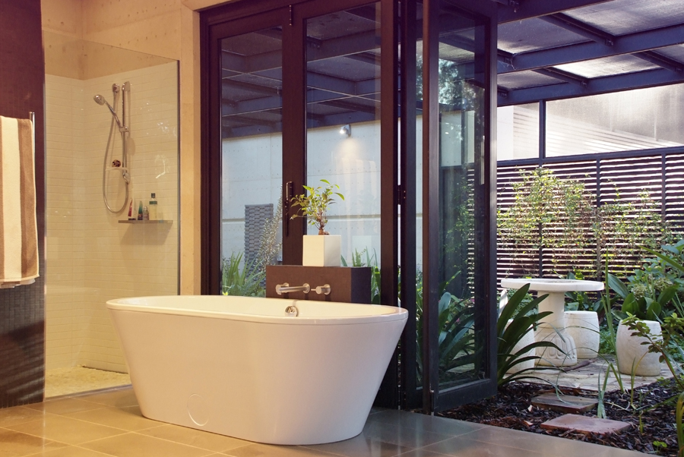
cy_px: 228
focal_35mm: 42
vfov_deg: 32.0
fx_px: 799
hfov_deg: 46.4
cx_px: 342
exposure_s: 1/50
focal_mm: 28
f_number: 4.5
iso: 1600
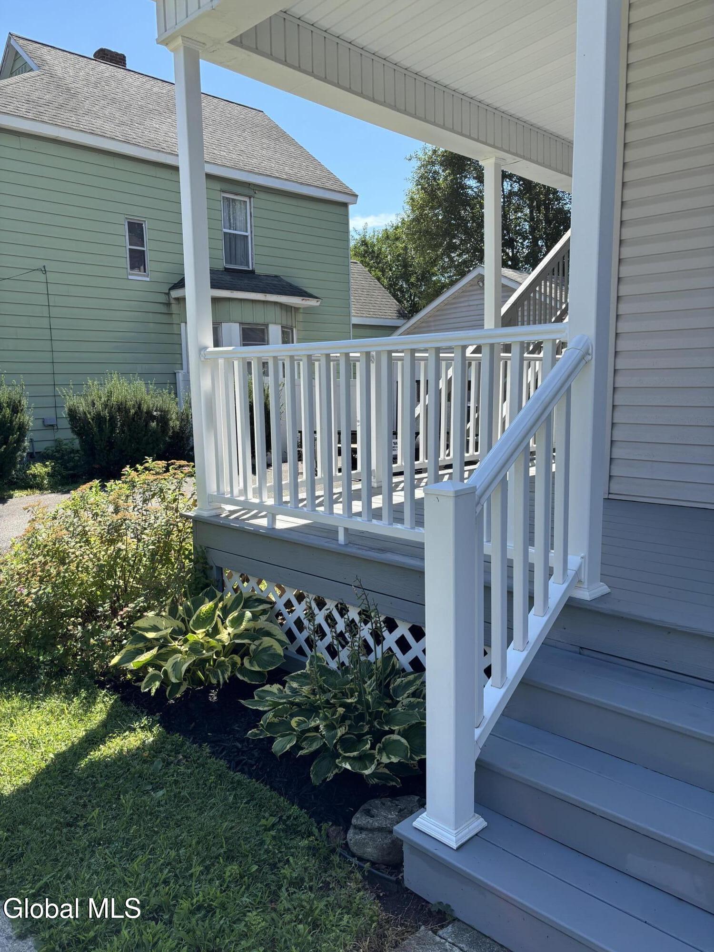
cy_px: 476
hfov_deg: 53.1
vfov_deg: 67.3
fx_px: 715
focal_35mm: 26
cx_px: 357
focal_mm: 5.96
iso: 50
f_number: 1.6
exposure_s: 1/1248
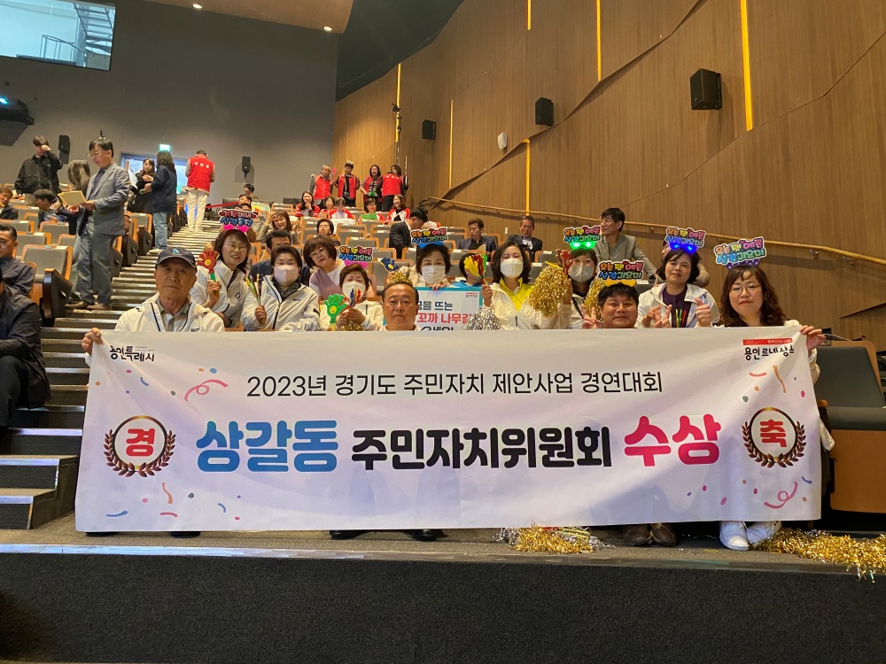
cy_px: 332
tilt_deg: +8.2
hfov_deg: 67.3
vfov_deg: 53.1
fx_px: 665
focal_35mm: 26
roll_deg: -2.9
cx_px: 443
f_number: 1.8
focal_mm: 4.25
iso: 320
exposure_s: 1/40
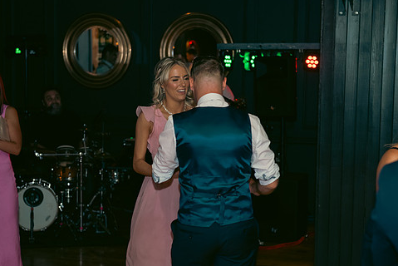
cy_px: 152
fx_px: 830
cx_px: 182
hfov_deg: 27.0
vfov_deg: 18.2
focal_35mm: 75
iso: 640
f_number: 3.5
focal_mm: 62
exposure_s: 1/160
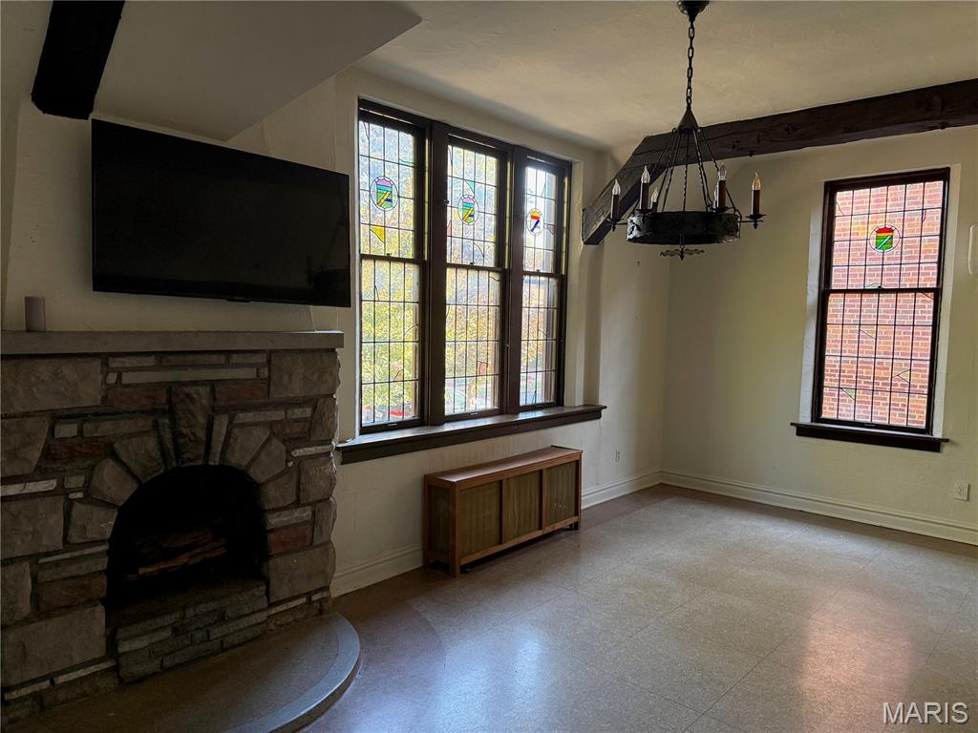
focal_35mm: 24
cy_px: 366
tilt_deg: -4.7
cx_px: 489
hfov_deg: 71.6
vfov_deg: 56.8
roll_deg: -0.9
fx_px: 678
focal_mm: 6.76
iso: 200
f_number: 1.78
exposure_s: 1/72
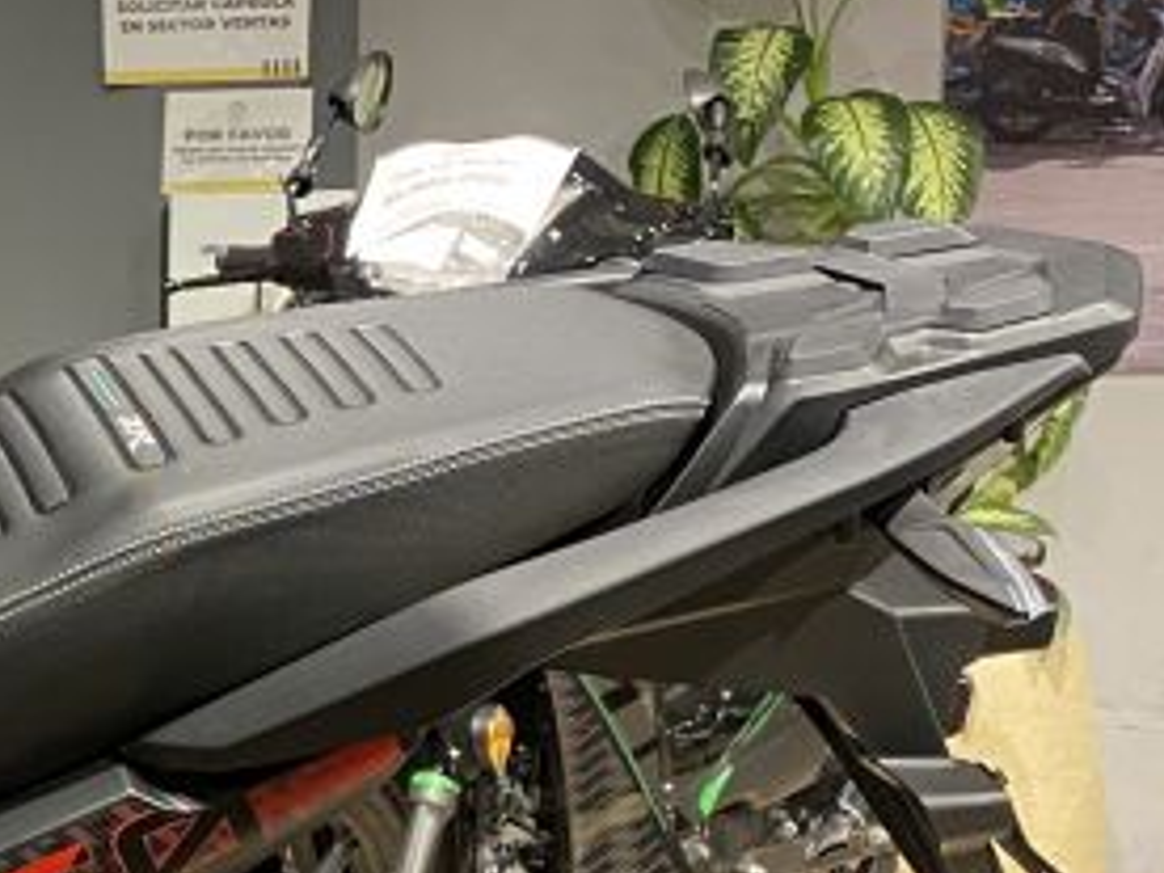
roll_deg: +1.1
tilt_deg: -5.9
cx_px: -776
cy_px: 698
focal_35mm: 100
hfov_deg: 17.0
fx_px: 3363
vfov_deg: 14.7
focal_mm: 4.25
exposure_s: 1/50
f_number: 1.8
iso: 200
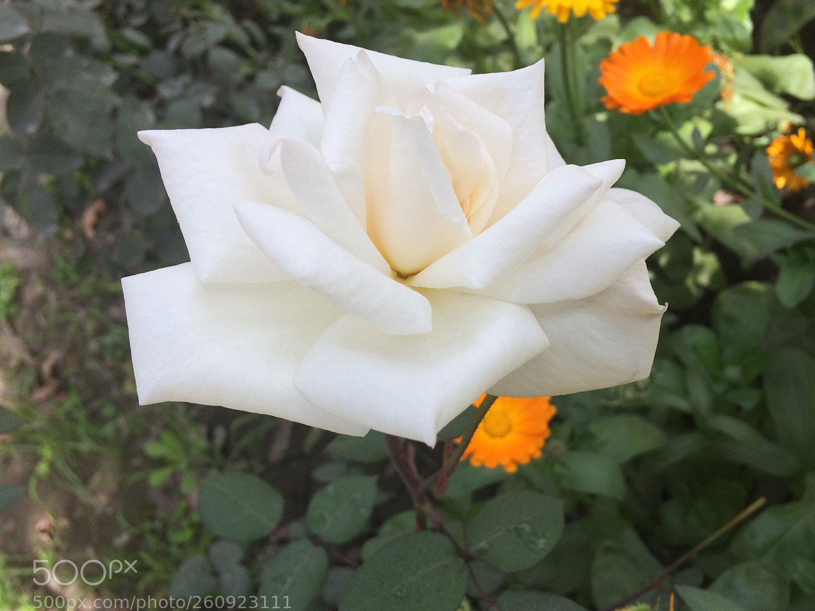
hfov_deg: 56.7
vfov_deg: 44.2
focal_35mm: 32
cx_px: 447
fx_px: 754
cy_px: 309
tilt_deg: -56.0
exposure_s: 1/695
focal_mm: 4.15
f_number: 2.2
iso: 32
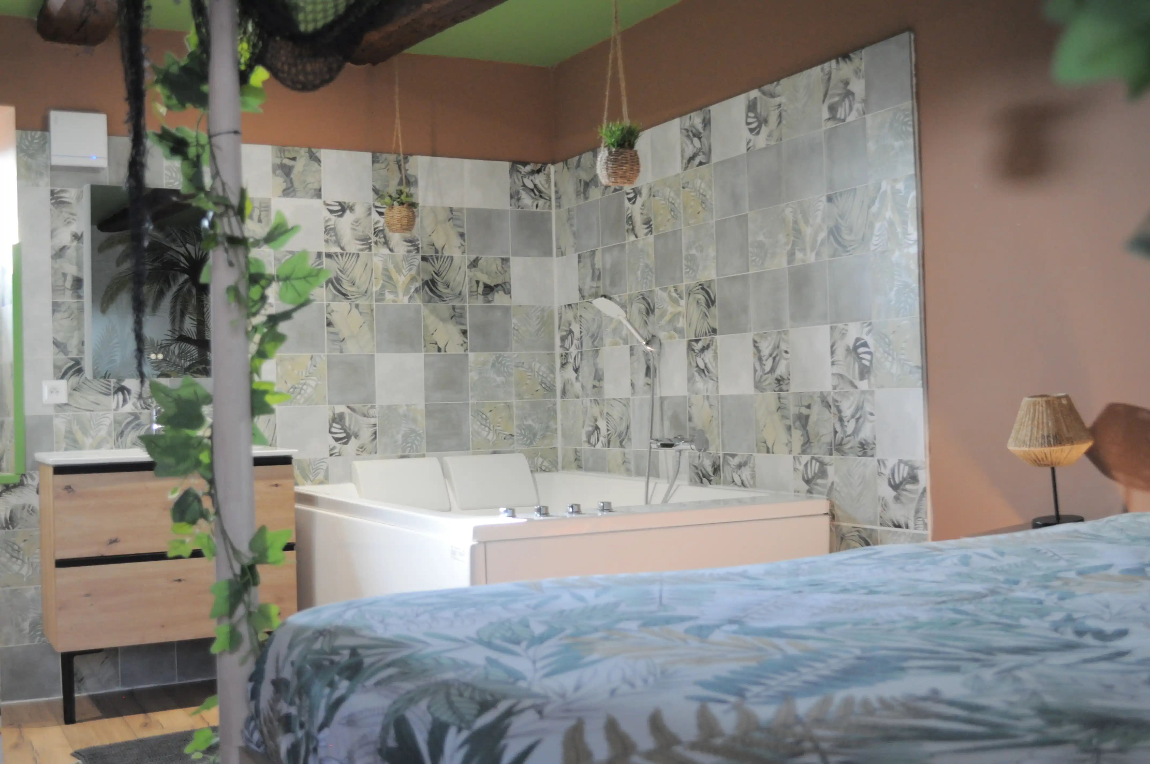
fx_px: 1244
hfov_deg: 49.6
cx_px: 575
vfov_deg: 34.1
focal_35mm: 39
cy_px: 382
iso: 1100
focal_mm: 26
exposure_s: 1/30
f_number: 4.2
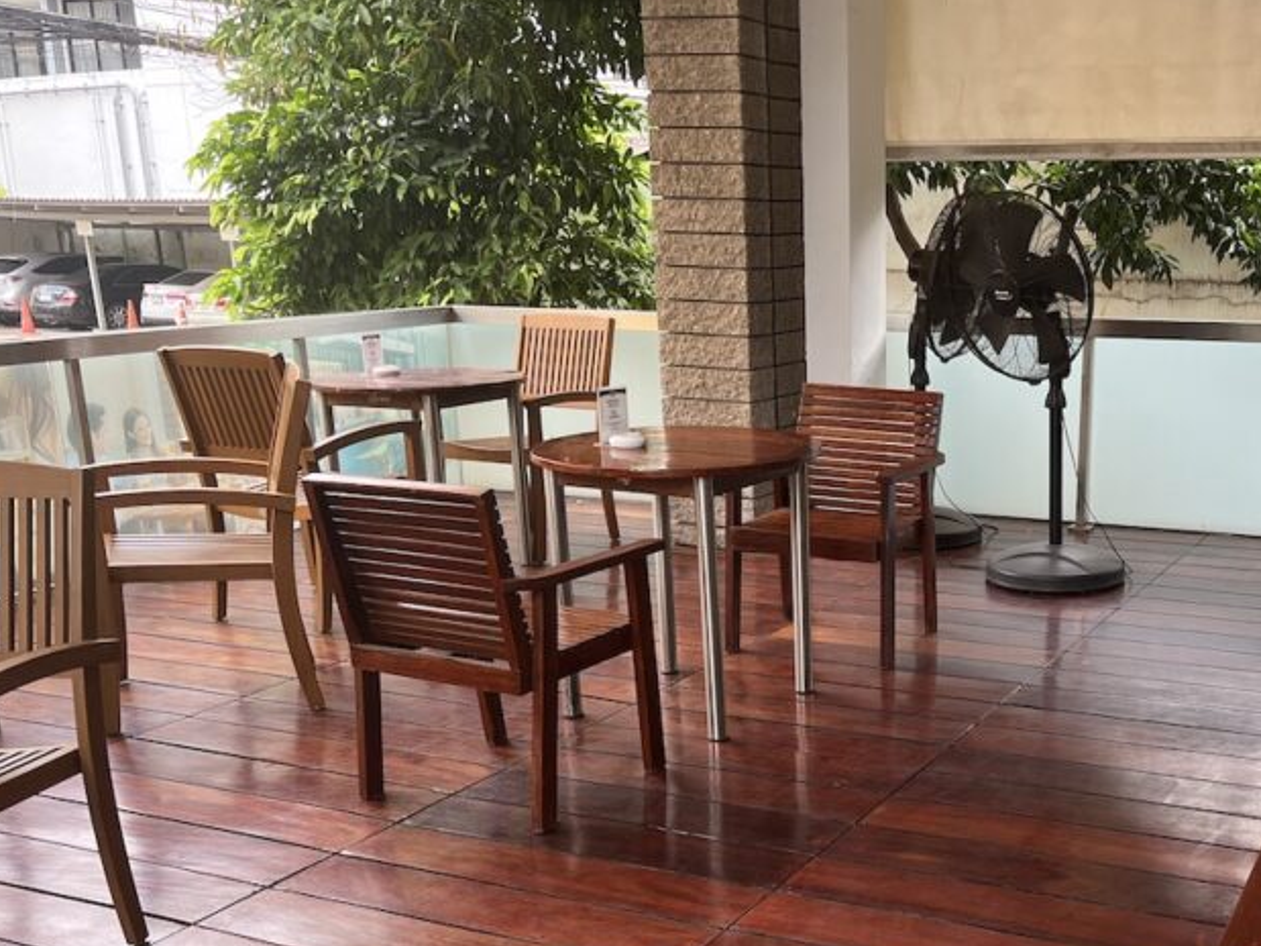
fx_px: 1566
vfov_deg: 32.9
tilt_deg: -17.7
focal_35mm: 43
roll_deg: +0.2
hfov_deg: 42.8
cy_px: 707
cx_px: 902
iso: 64
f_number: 1.6
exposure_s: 1/163
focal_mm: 5.1
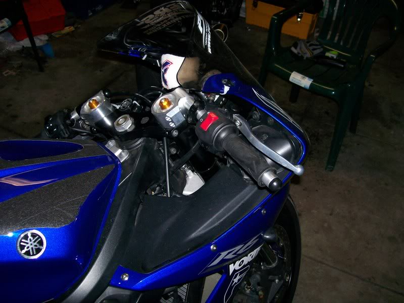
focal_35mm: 36
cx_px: 202
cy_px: 152
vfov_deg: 39.7
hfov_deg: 51.4
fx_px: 420
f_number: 2.7
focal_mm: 6
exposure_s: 1/64
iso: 140
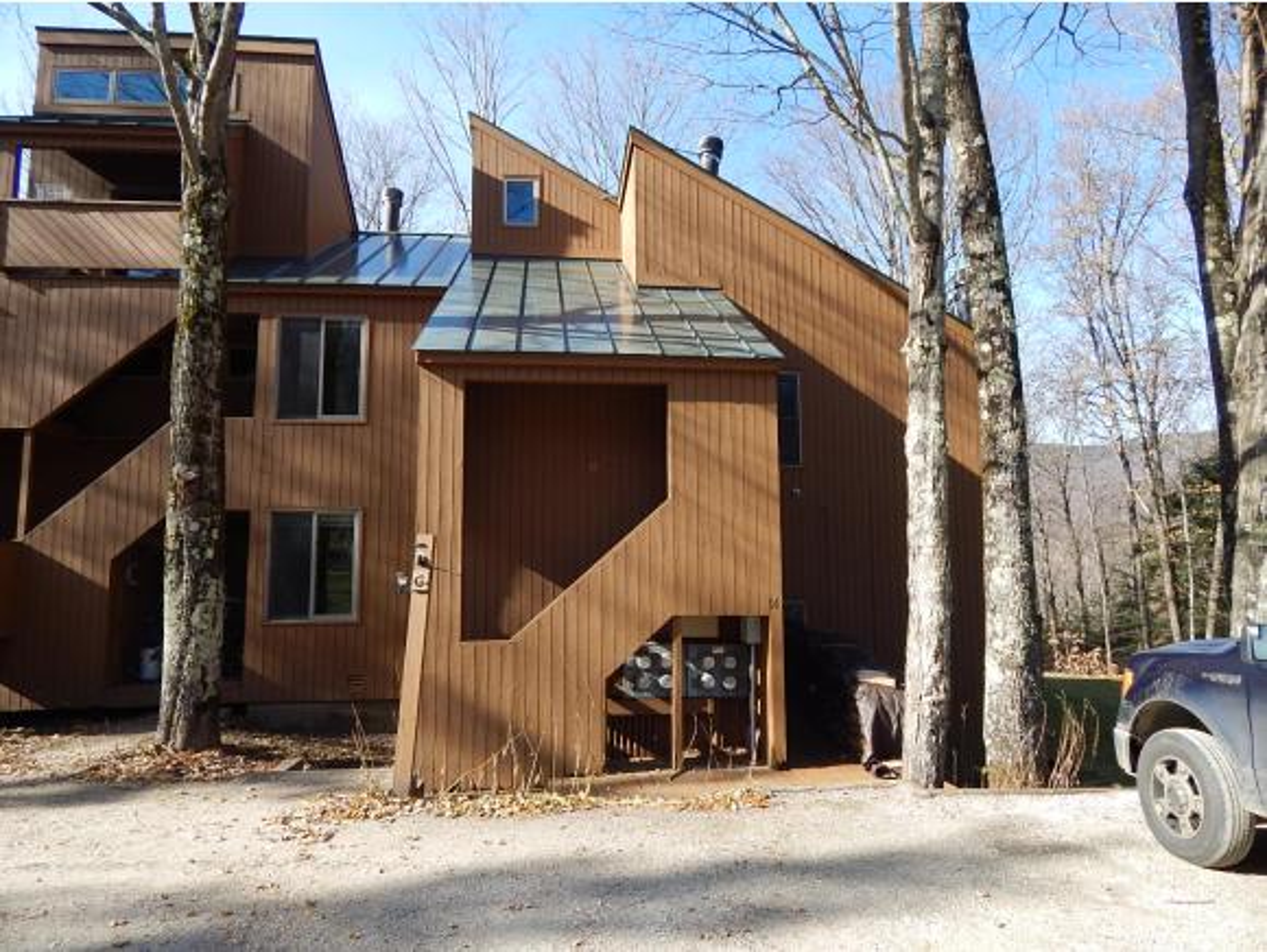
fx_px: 806
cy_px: 476
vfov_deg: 61.2
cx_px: 634
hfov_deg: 76.3
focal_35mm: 22
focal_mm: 4
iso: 125
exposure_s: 1/500
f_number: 3
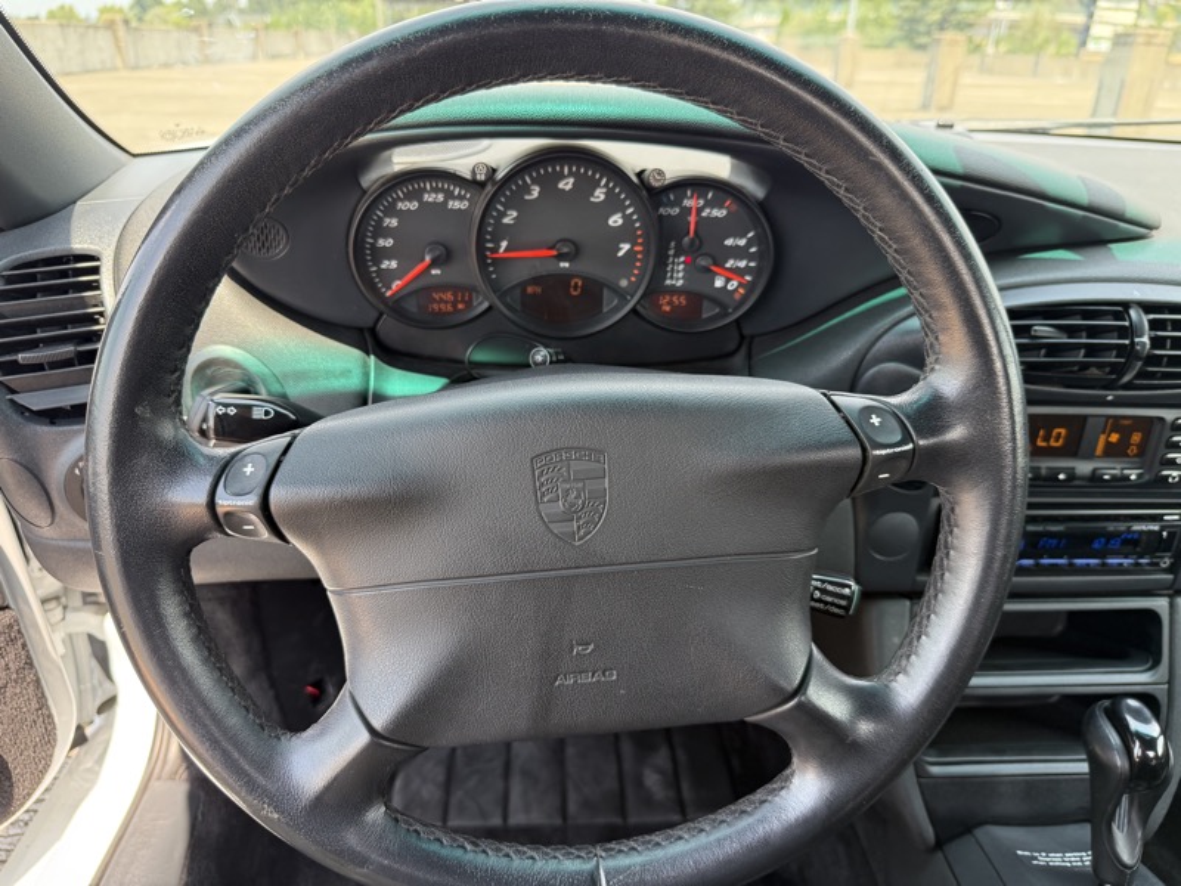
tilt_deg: -24.1
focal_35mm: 24
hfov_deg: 71.6
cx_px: 590
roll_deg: -2.0
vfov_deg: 56.8
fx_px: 819
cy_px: 443
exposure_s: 1/243
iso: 100
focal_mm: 6.76
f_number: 1.78
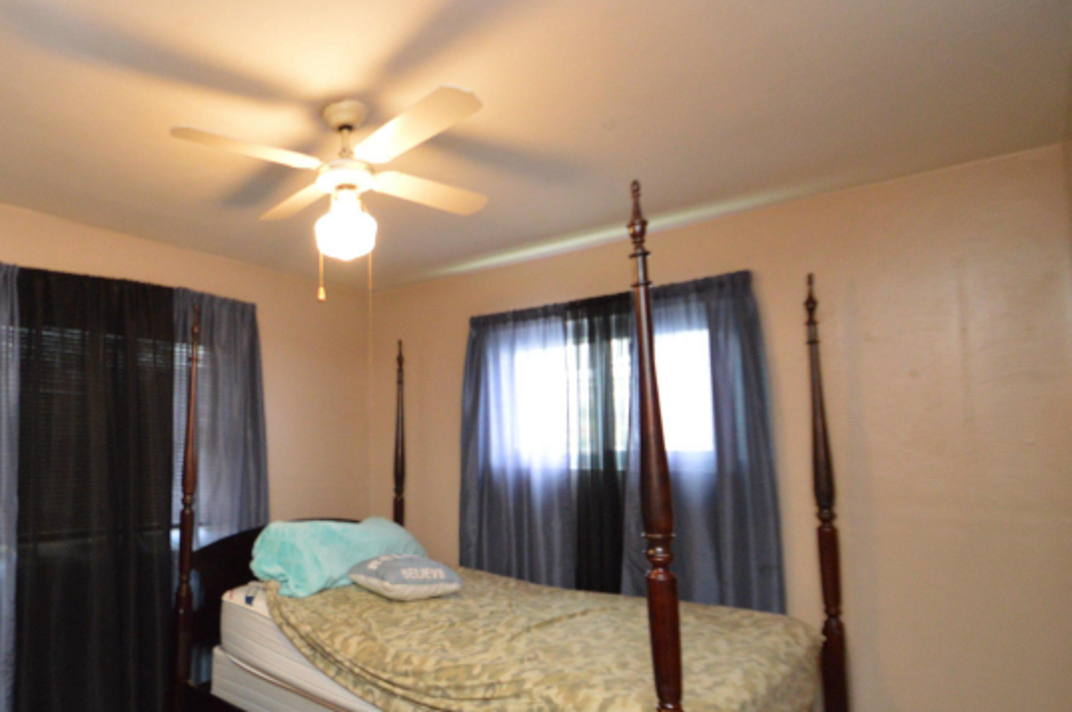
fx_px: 625
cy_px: 435
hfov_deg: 77.9
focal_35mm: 21
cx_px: 333
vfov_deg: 58.8
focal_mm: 10
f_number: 3.5
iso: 2000
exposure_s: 1/60
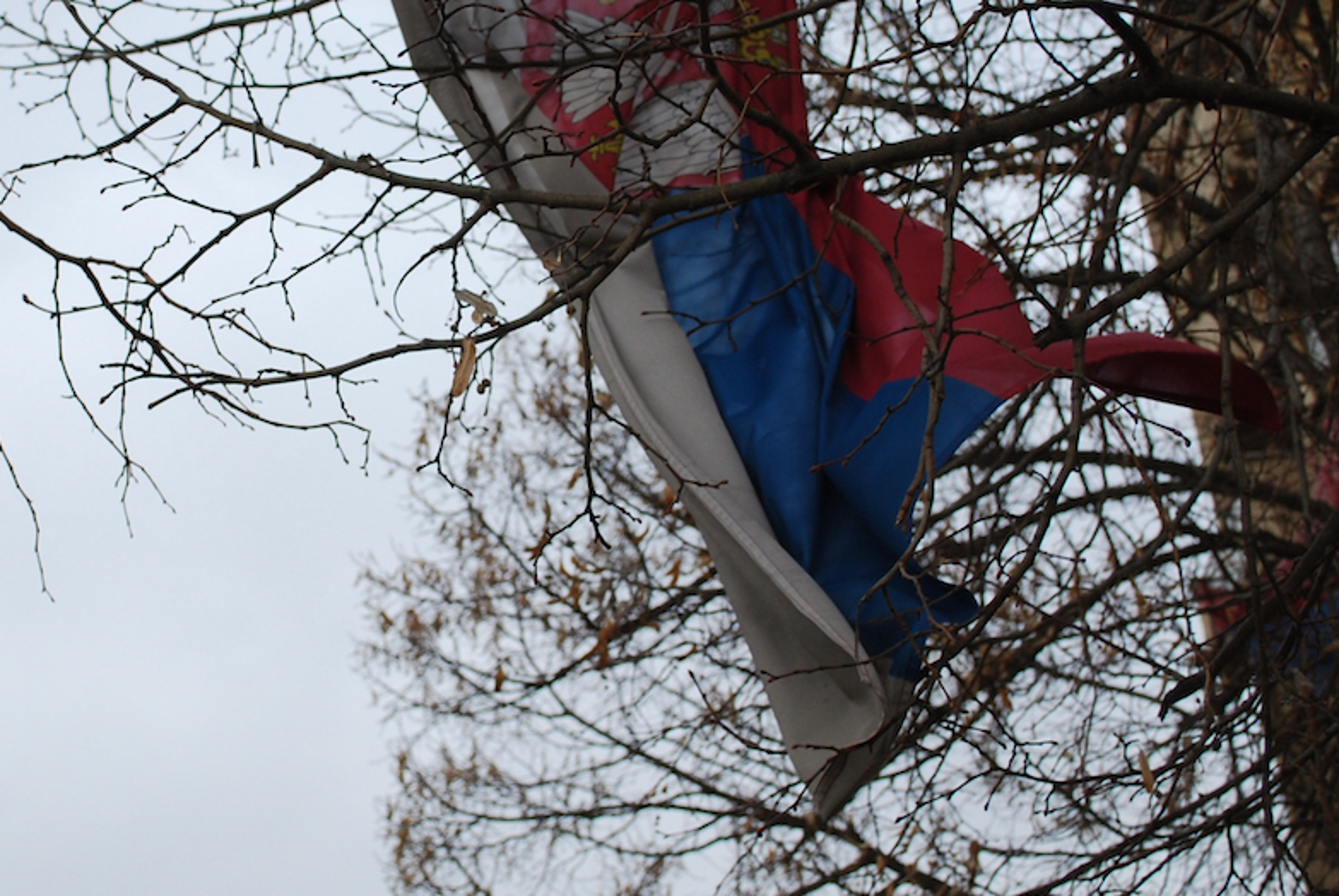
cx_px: 385
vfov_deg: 19.7
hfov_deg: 28.9
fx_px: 2569
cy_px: 301
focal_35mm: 69
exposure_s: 1/100
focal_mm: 24
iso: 200
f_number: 5
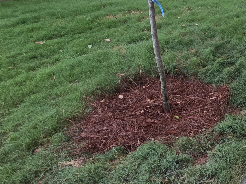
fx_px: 263
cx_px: 290
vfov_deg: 38.6
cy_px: 85
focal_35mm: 37
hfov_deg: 38.2
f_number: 1.9
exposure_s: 1/60
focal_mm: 2.2
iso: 500
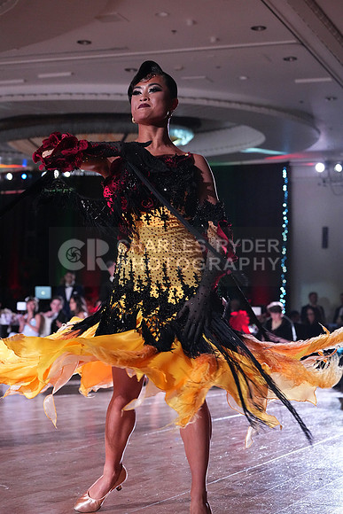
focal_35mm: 70
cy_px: 257
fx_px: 1000
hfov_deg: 19.5
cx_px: 172
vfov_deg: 28.8
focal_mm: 70
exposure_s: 1/400
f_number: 5
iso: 10000
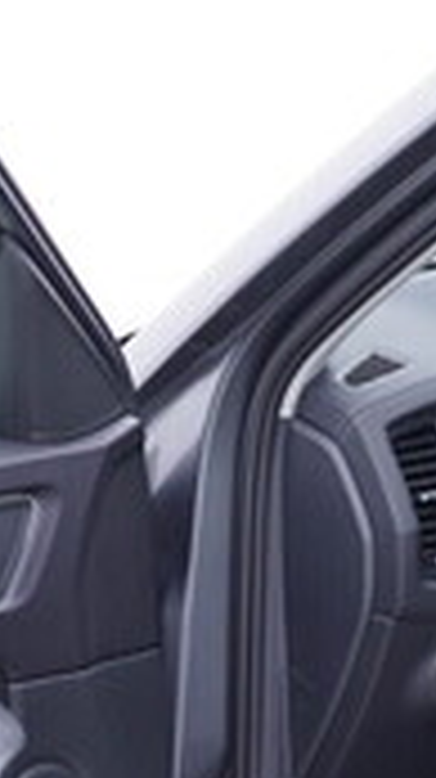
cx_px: 288
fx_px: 2472
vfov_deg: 17.6
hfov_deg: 10.1
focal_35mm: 120
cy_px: 695
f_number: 2.8
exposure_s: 1/40
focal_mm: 24
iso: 125
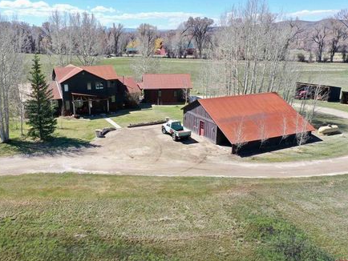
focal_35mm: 31
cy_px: 130
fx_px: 312
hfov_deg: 58.1
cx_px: 150
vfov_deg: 45.5
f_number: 4
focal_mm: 10.26
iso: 100
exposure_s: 1/120
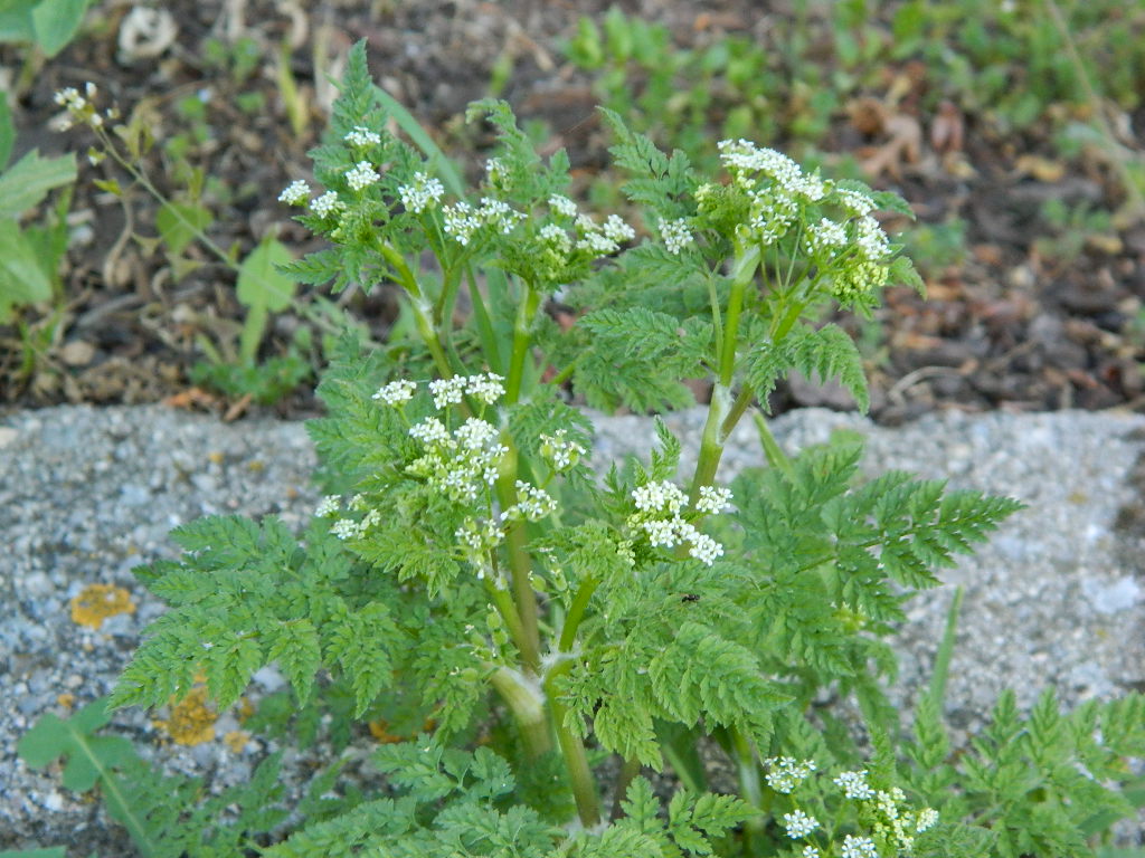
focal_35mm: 103
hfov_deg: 19.1
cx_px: 572
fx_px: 3407
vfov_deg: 14.4
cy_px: 429
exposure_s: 1/60
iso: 180
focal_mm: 18.6
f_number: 4.5
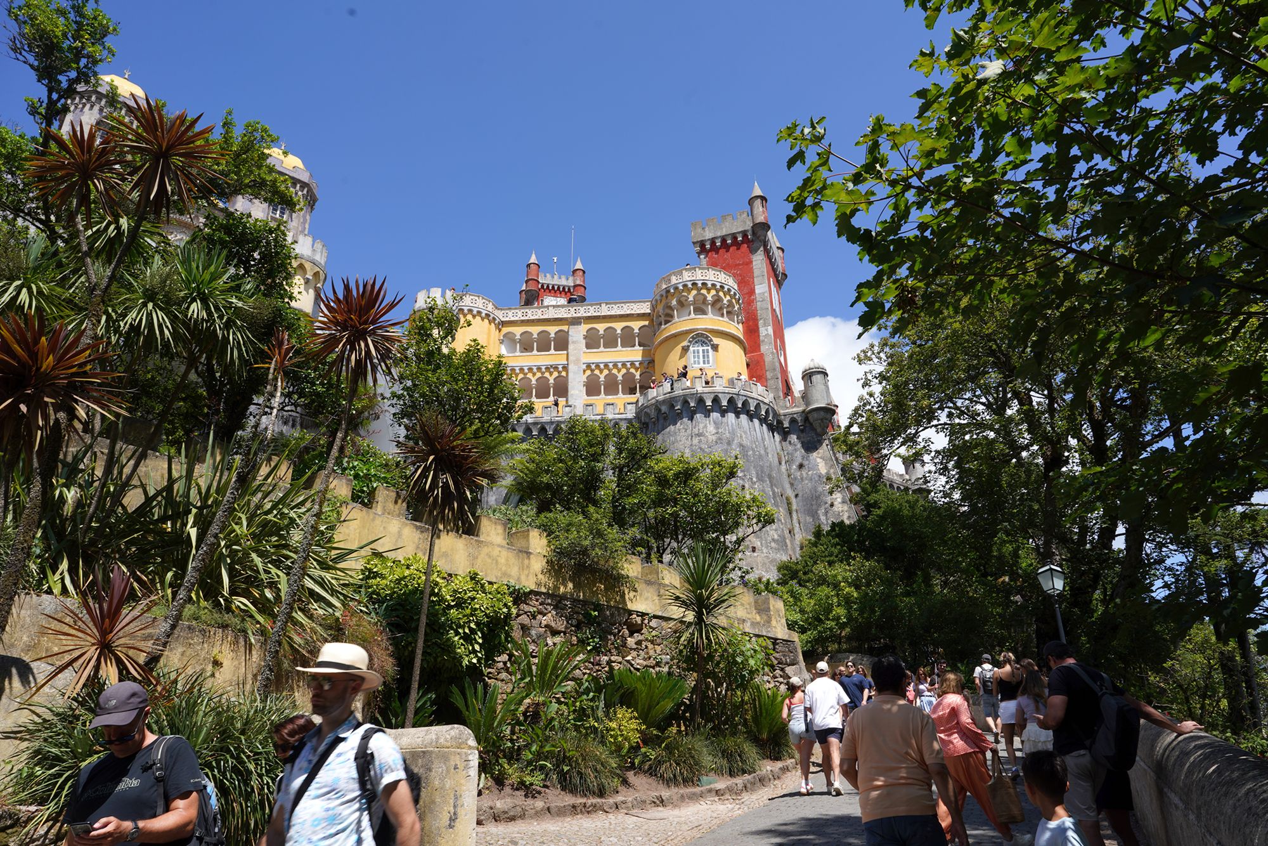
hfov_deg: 73.7
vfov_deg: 53.1
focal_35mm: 24
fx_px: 845
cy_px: 423
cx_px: 634
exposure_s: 1/100
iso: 100
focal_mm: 24
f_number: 14
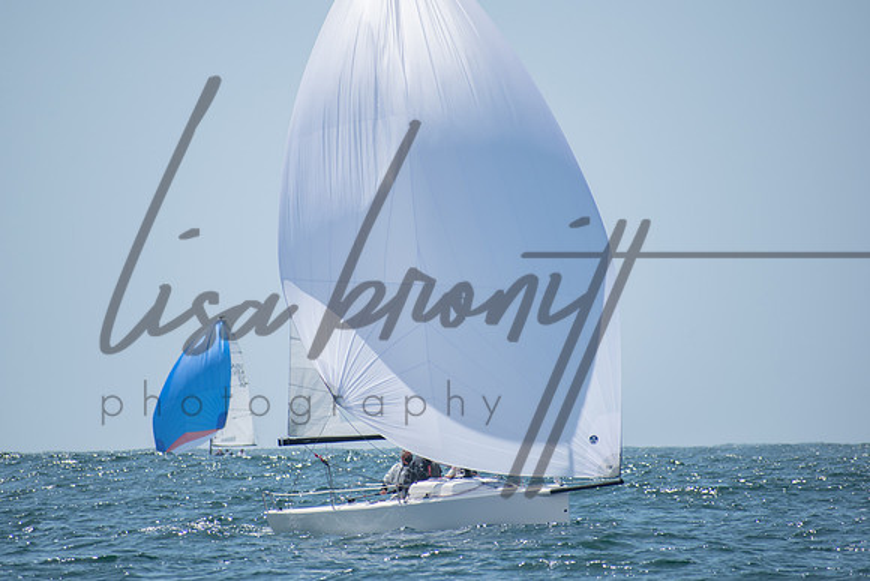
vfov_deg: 2.8
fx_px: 12042
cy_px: 292
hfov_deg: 4.1
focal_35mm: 498
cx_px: 409
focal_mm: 300
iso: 200
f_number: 6.3
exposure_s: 1/640
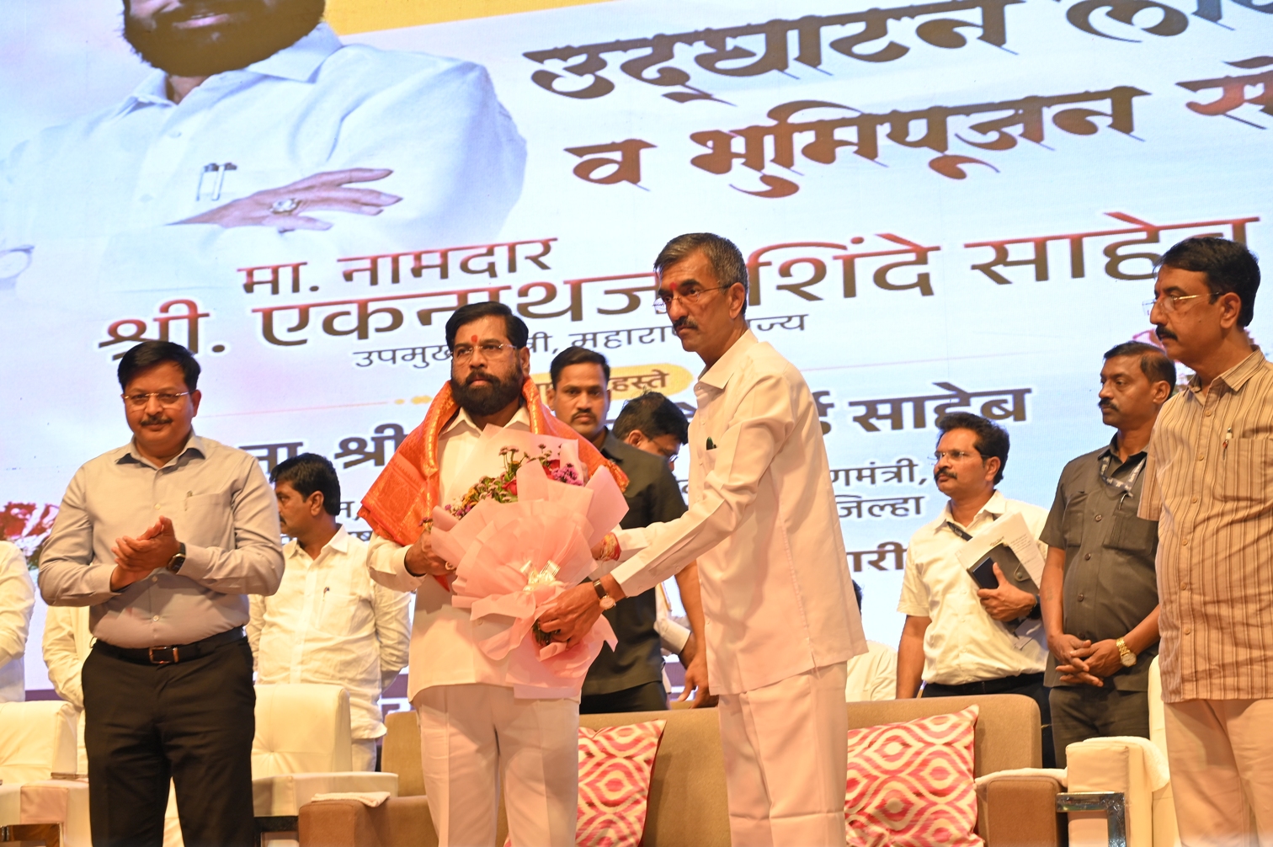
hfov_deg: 28.9
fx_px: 2474
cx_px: 636
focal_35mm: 70
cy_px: 424
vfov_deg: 19.4
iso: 640
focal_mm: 70
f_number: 5.6
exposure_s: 1/100
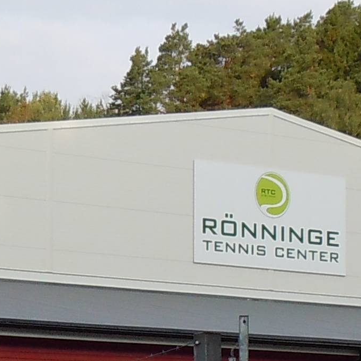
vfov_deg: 10.3
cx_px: 86
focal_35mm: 168
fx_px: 1982
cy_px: 371
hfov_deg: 10.4
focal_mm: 5.4
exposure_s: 1/400
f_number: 3.5
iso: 100
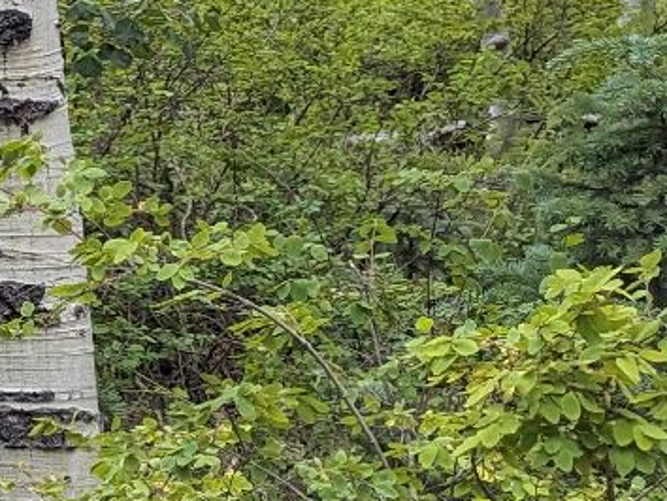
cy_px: -45
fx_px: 2680
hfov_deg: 11.1
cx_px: -1093
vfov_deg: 10.6
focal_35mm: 139
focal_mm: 6.81
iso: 32
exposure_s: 1/497
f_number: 1.85
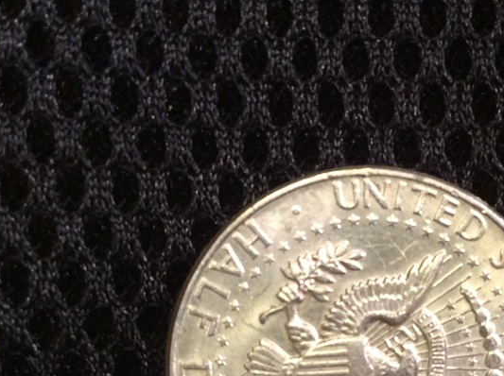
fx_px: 872
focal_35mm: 60
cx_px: 326
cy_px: 329
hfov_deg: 32.0
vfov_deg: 23.8
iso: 100
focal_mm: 3.3
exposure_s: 1/24
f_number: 2.4
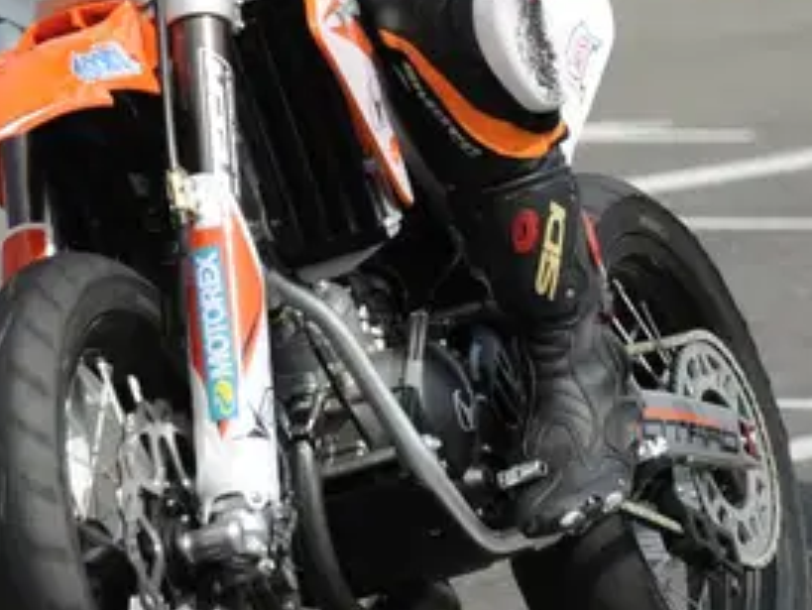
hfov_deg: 2.5
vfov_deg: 1.9
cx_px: 291
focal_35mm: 782
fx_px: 18352
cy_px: 97
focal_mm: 185
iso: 200
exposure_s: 1/1250
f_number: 5.6
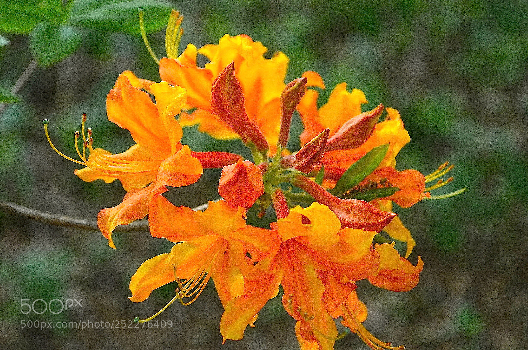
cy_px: 175
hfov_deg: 24.7
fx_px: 1207
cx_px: 264
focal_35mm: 82
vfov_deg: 16.5
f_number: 5.6
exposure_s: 1/125
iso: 320
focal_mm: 55
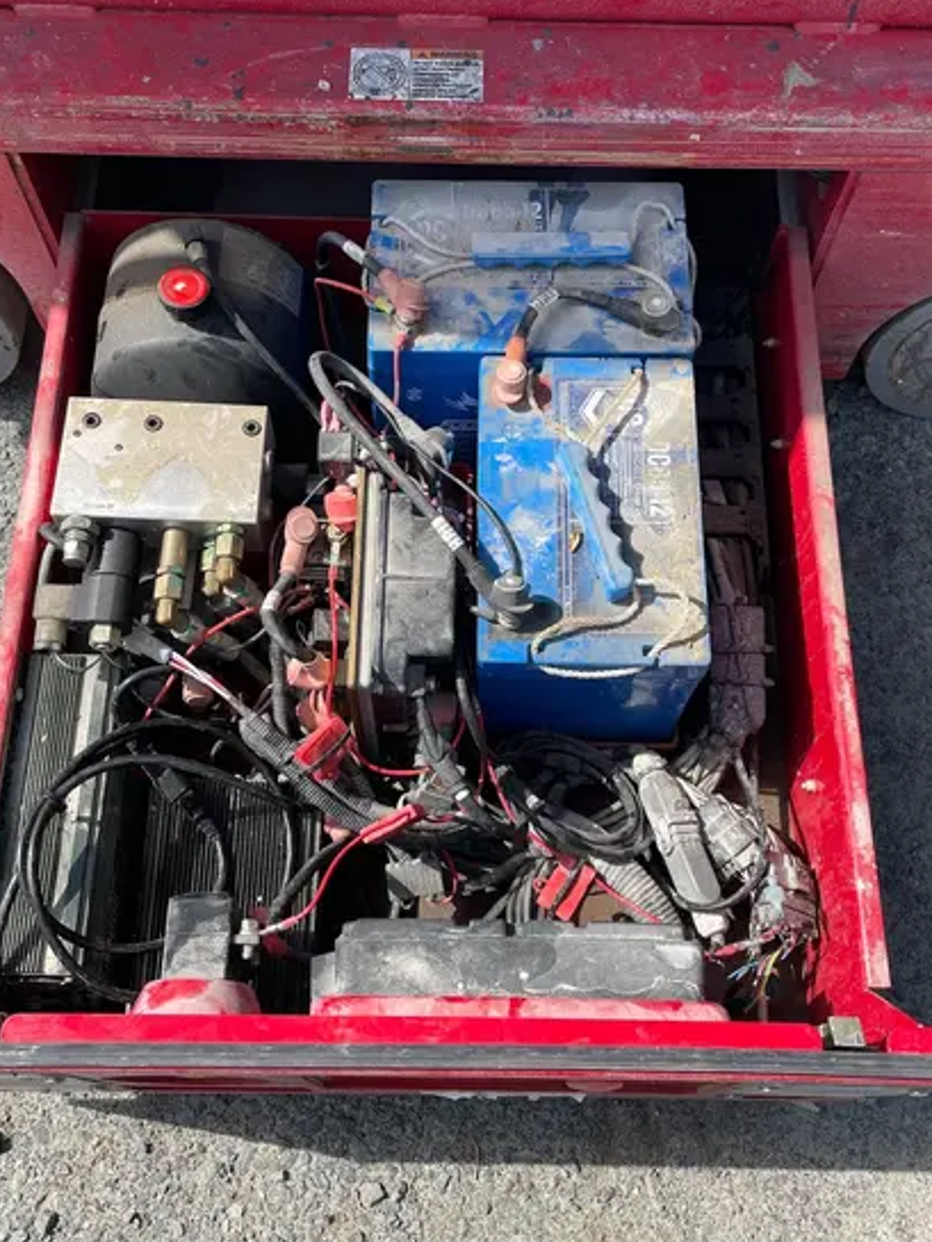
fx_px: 1256
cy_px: 639
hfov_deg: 40.7
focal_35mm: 35
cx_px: 467
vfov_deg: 52.6
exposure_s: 1/2451
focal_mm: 4.2
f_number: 1.6
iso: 32
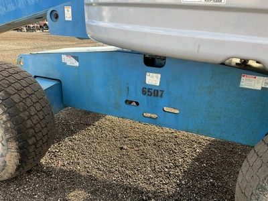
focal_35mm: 29
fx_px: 225
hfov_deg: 61.7
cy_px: 100
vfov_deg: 48.2
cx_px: 134
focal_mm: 3
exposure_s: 1/190
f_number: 1.8
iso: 20
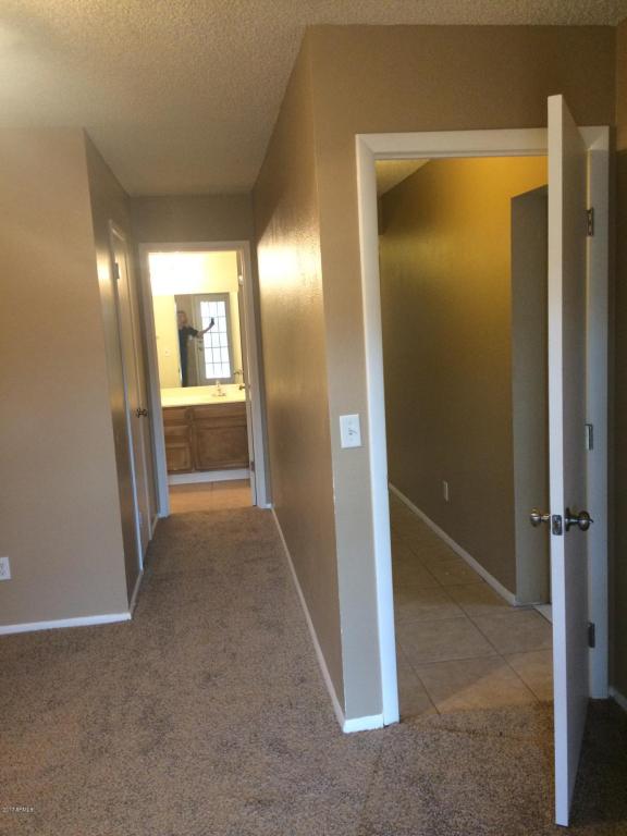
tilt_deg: -9.1
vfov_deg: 61.7
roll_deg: +4.7
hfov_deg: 48.2
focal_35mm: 29
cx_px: 314
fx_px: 700
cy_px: 418
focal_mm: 4.15
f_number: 2.2
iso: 200
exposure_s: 1/30
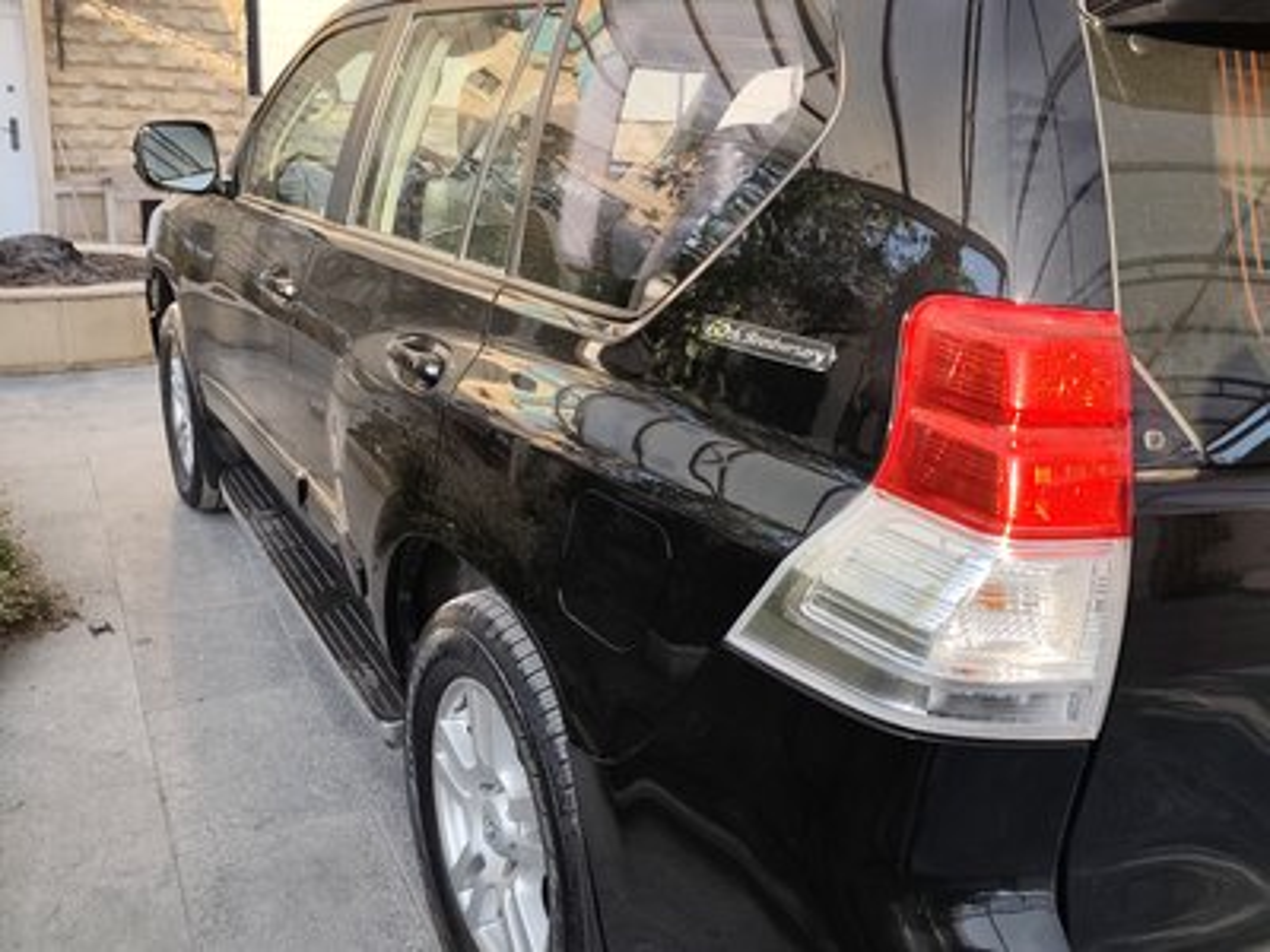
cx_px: 635
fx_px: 844
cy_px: 476
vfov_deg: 58.9
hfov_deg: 73.9
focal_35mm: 23
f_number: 1.65
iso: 50
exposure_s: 1/268
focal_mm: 6.19
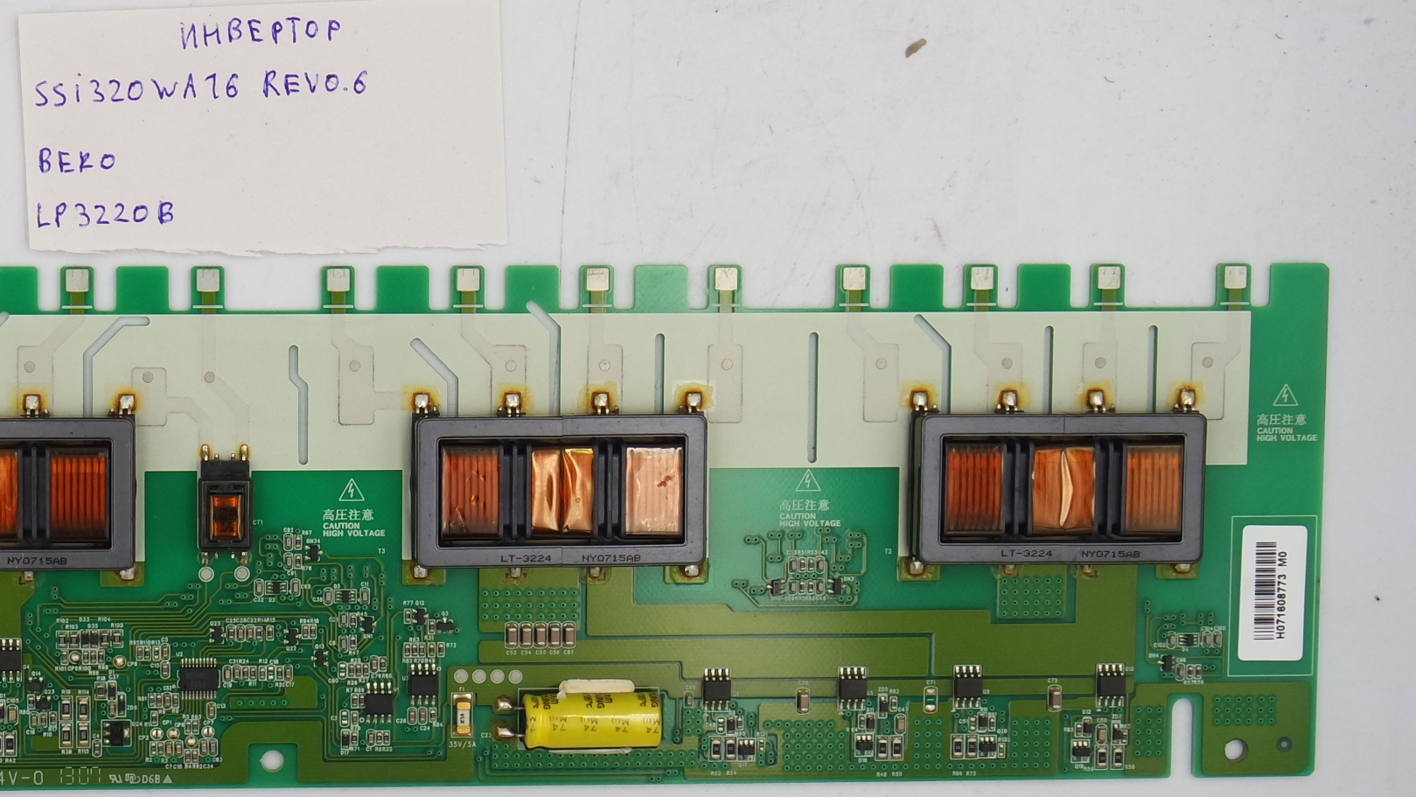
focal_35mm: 77
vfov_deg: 15.7
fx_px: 2891
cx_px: 301
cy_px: 369
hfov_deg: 27.0
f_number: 5.6
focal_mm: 15
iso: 160
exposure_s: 1/100
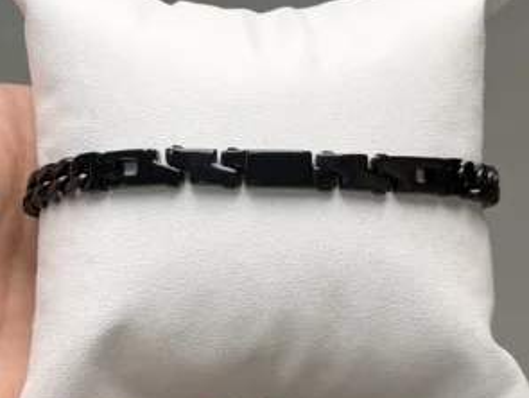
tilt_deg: -60.1
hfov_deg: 29.8
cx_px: 267
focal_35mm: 65
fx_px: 995
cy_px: 177
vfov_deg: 22.6
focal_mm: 6.76
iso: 80
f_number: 1.78
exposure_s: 1/561
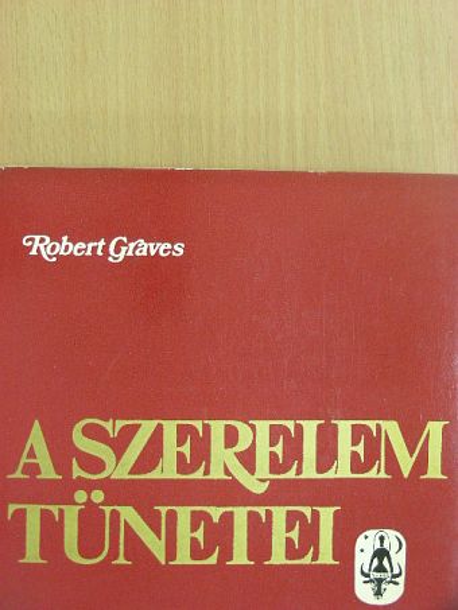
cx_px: 229
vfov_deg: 33.2
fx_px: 1023
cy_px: 305
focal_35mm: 58
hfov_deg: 25.2
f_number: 3.5
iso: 200
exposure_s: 1/11.1
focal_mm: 9.7
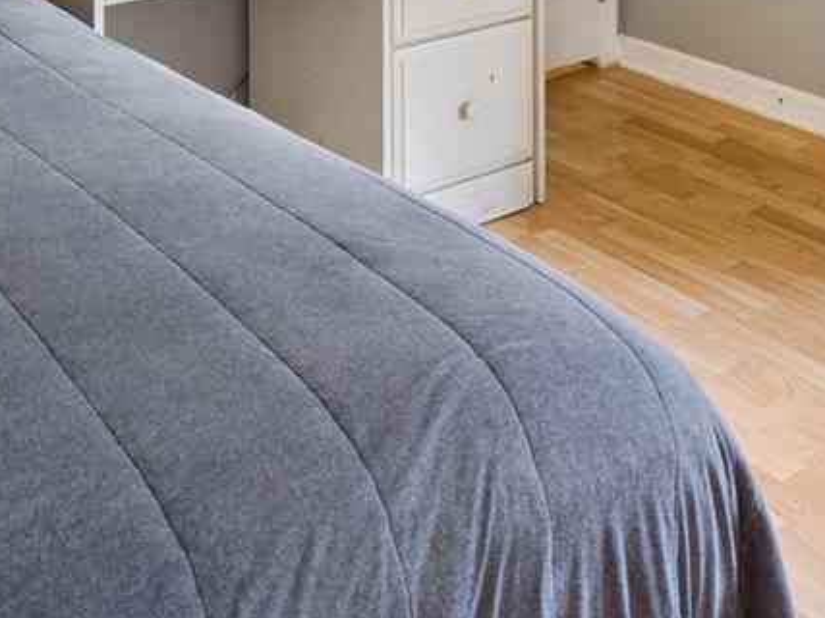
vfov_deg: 21.7
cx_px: 381
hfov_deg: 35.5
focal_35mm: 54
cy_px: -355
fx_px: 1287
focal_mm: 10
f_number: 9
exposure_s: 1/15
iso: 400
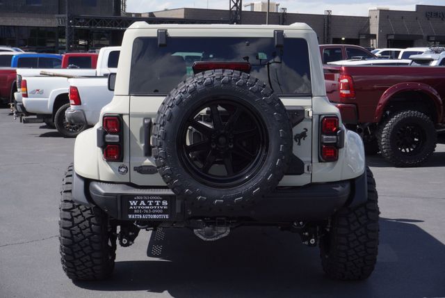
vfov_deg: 21.1
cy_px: 149
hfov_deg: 31.2
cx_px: 222
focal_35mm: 64
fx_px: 798
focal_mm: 43
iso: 100
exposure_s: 1/200
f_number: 9
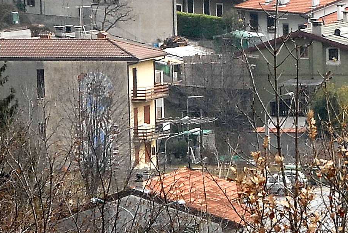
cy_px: 101
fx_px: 6505
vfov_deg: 2.1
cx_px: 624
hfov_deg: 3.1
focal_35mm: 672
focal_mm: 105
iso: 450
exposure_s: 1/160
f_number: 11
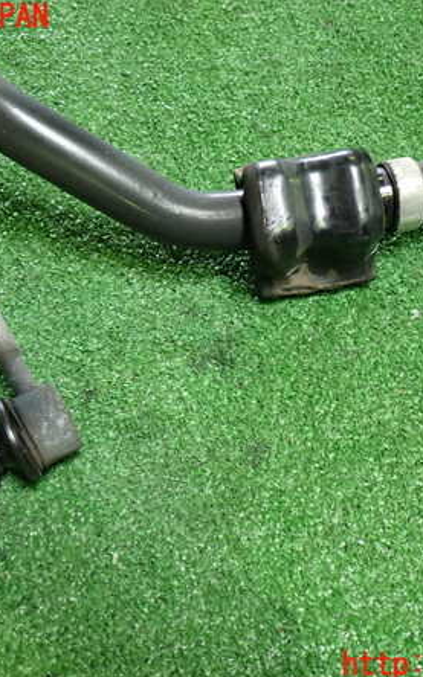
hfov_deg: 29.8
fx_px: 794
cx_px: 229
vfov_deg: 46.2
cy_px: 342
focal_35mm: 43
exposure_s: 1/30
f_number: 2.3
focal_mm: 5.4
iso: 250
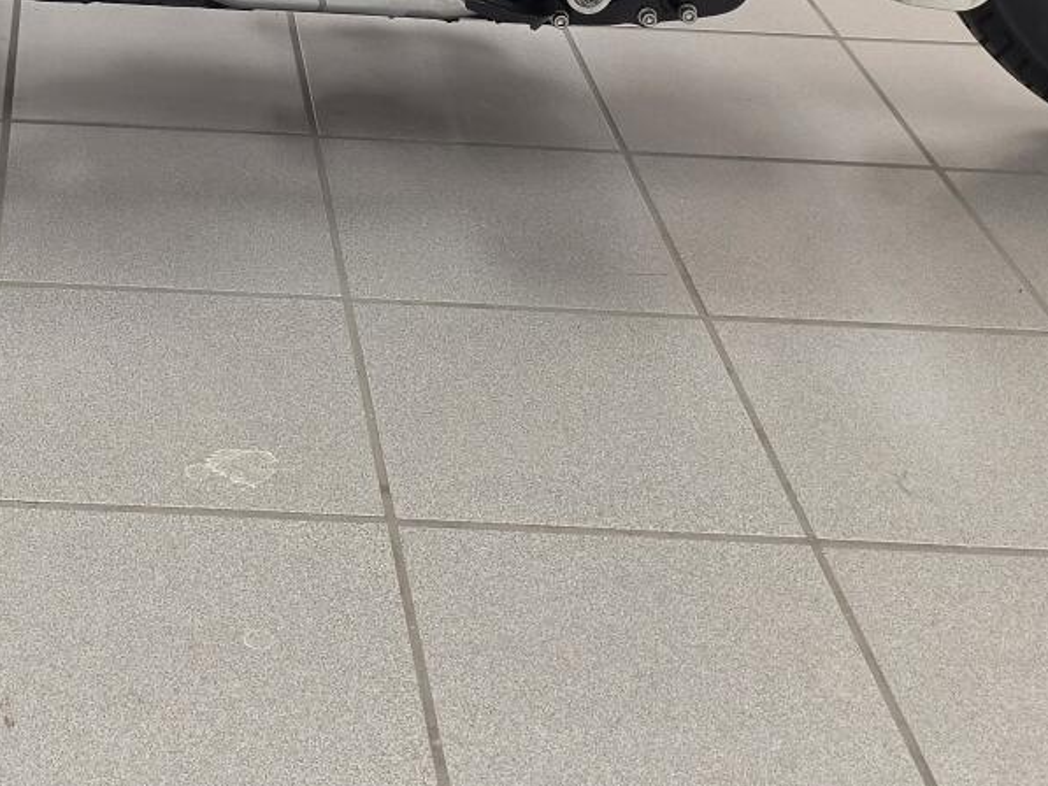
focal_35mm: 77
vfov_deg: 17.2
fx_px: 2332
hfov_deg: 24.6
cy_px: -398
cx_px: 119
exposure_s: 1/120
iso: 320
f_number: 1.7
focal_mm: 6.25
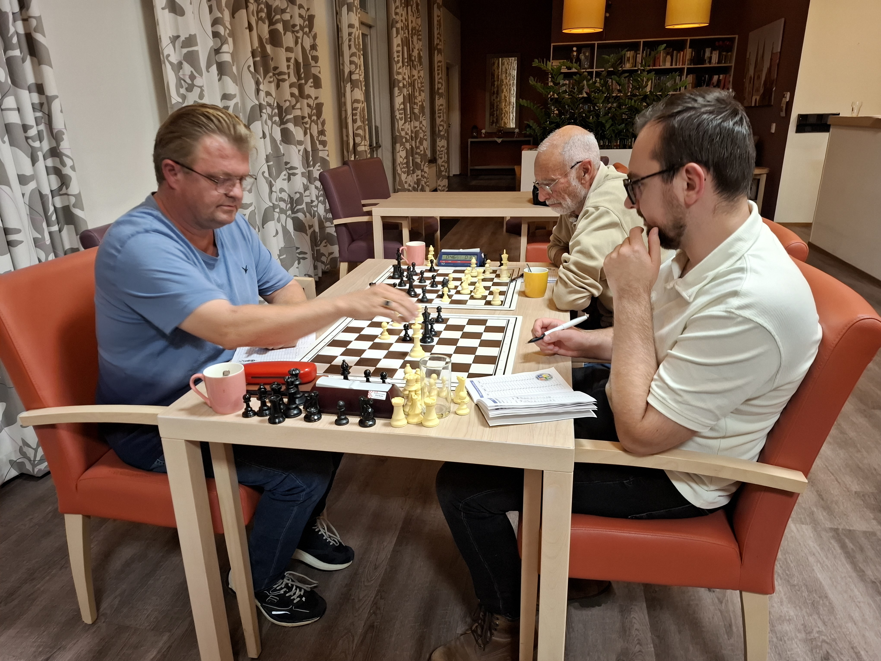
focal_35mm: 23
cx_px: 440
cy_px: 330
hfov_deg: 73.9
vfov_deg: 58.9
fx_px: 585
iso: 250
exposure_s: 1/33
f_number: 1.8
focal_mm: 5.54
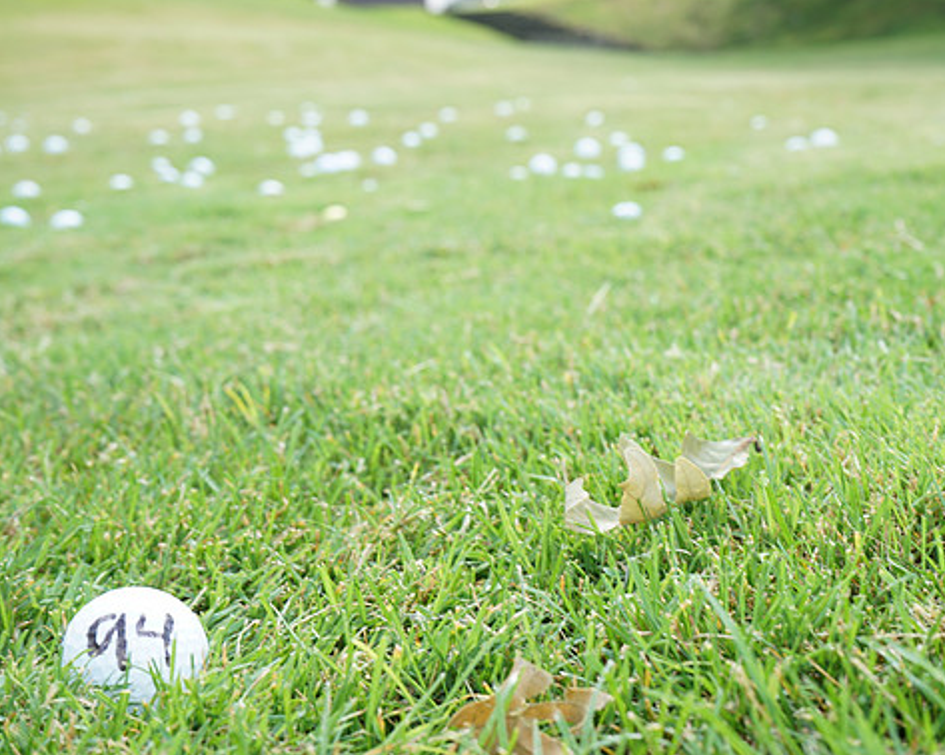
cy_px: 378
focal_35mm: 53
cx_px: 529
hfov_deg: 35.3
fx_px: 1482
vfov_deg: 28.6
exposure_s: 1/30
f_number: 9
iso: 100
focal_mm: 46
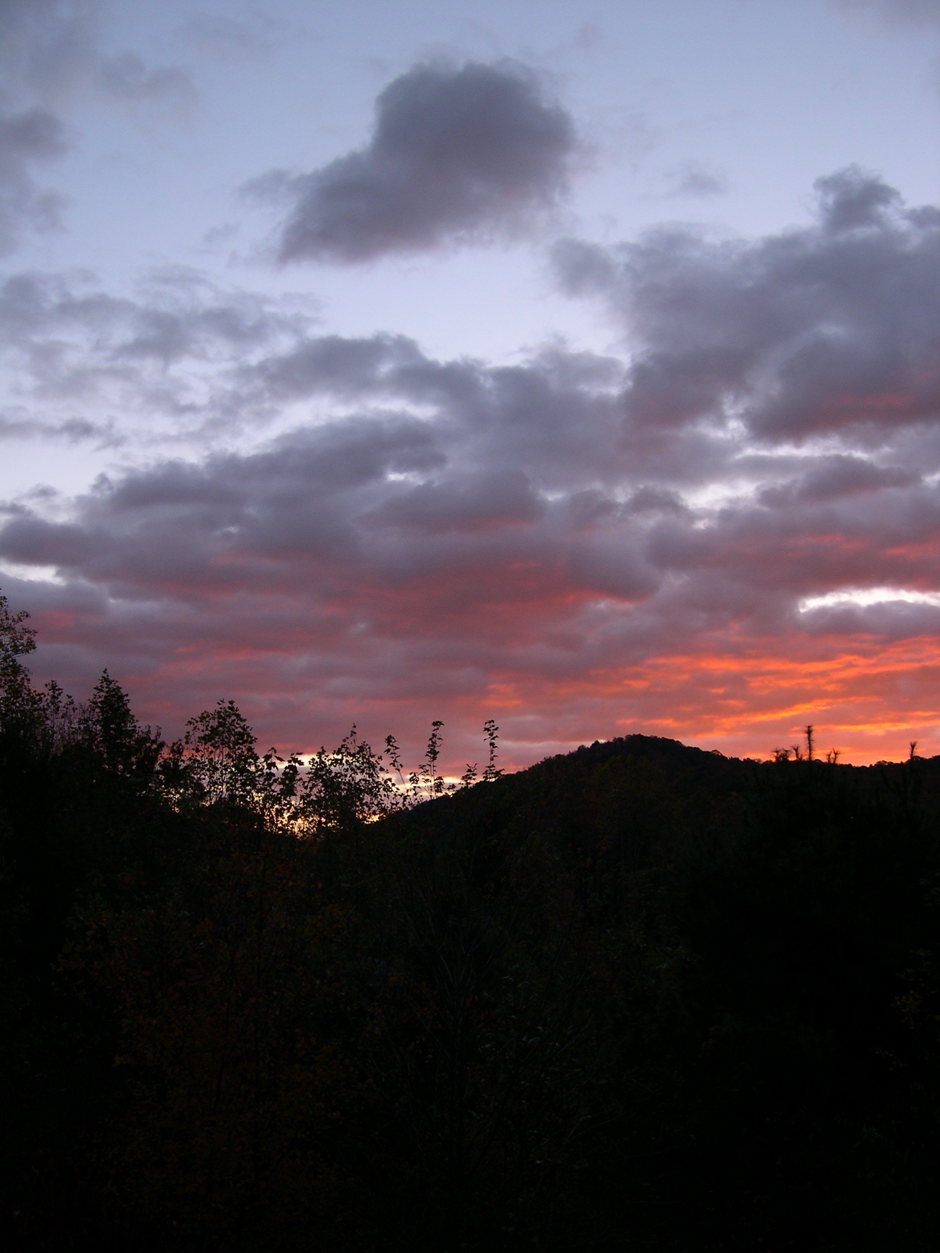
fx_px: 1376
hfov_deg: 37.7
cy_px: 626
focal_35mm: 38
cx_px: 470
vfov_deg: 49.0
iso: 100
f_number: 2.8
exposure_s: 1/124
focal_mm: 8
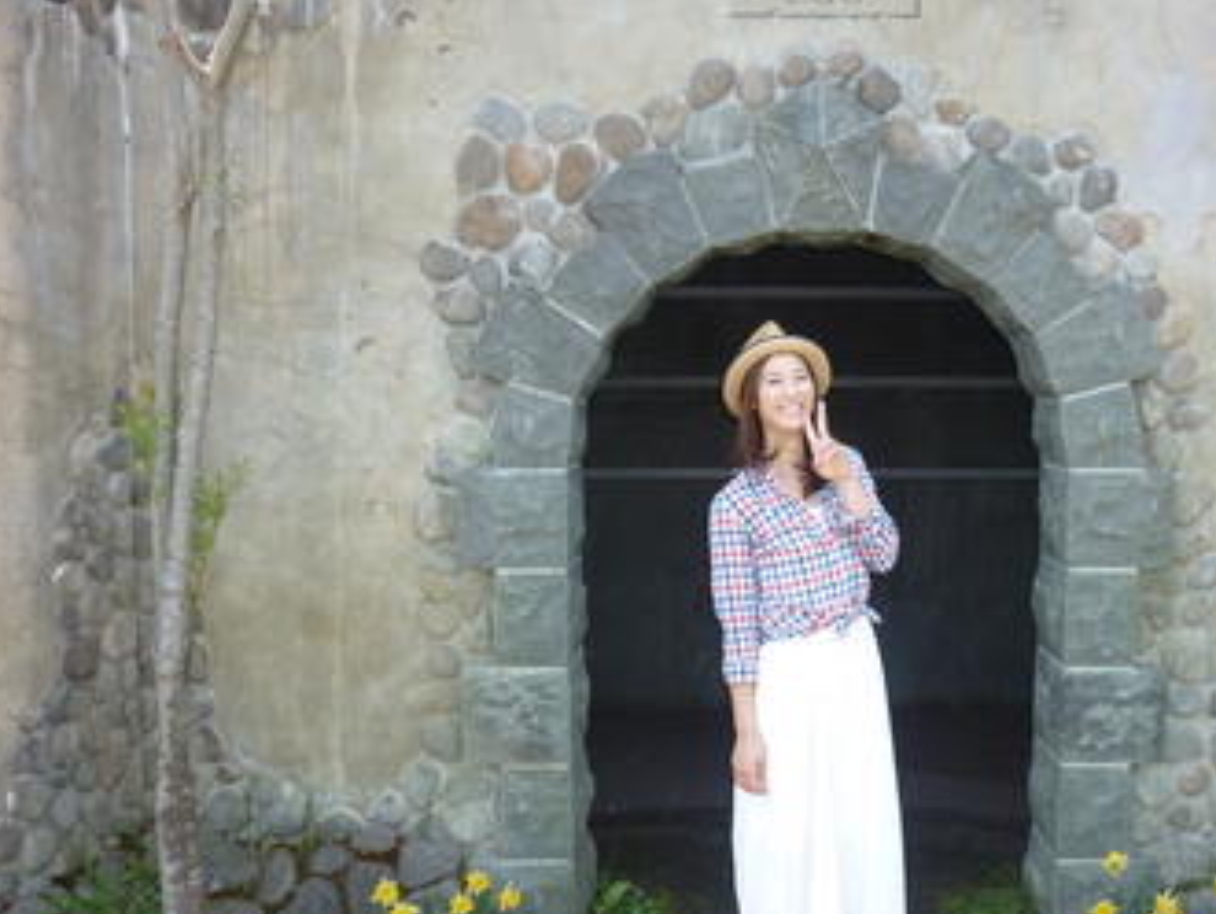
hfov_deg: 44.4
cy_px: 518
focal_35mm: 42
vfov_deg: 34.3
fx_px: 1476
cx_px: 752
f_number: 2.8
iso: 100
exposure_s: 1/200
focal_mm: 5.5
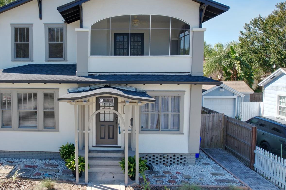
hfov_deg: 60.6
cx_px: 97
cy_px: 88
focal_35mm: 30
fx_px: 238
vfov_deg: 43.6
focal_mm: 8.38
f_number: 2.8
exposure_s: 1/800
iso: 100
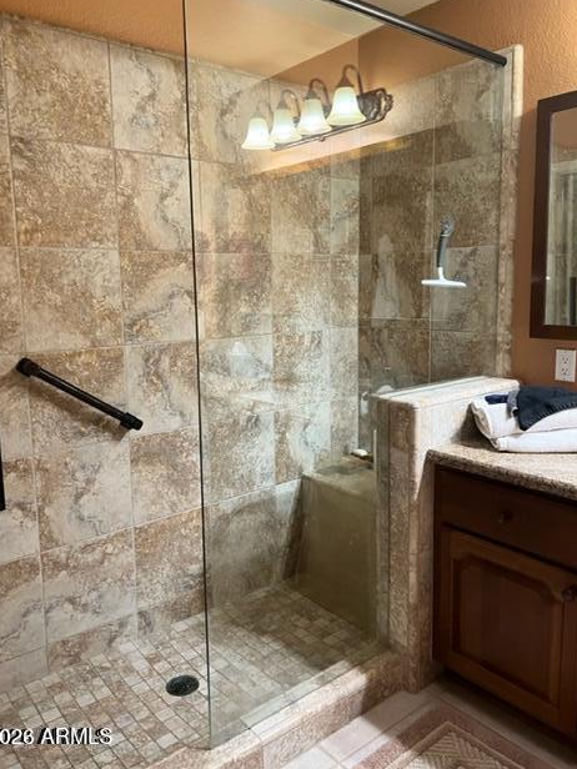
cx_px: 280
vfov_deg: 65.3
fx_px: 600
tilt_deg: -7.1
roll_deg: +0.2
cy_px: 372
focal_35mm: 27
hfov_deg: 51.3
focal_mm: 5.7
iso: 320
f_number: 1.5
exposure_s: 1/60
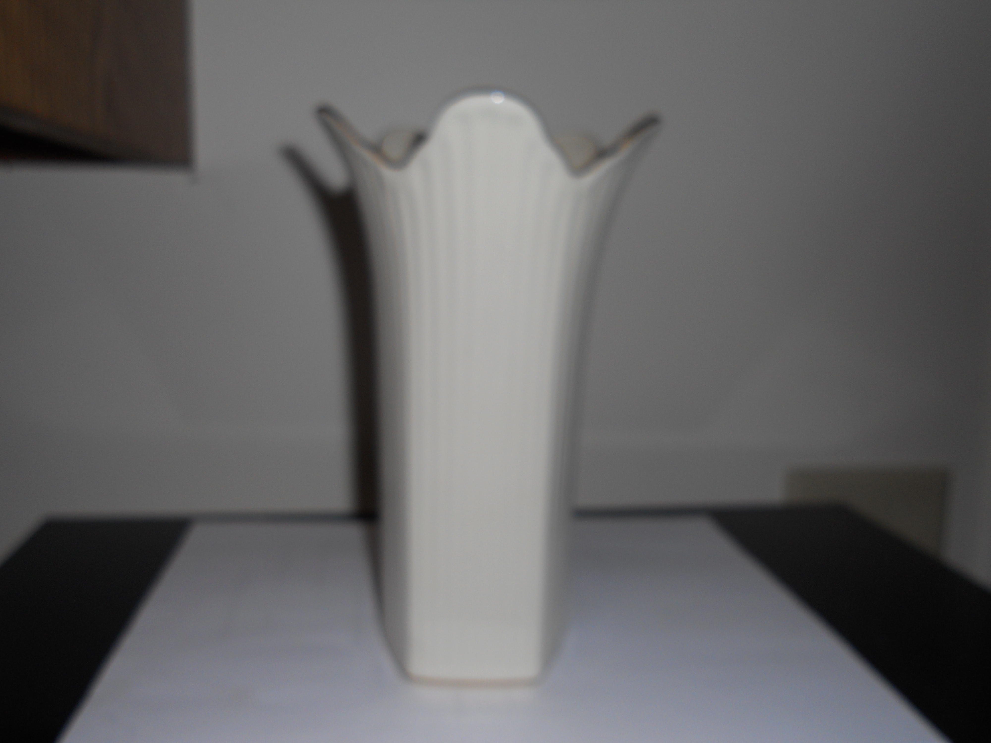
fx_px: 916
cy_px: 372
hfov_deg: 56.8
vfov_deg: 44.2
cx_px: 496
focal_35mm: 32
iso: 80
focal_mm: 5.8
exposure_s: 1/25
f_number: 8.8
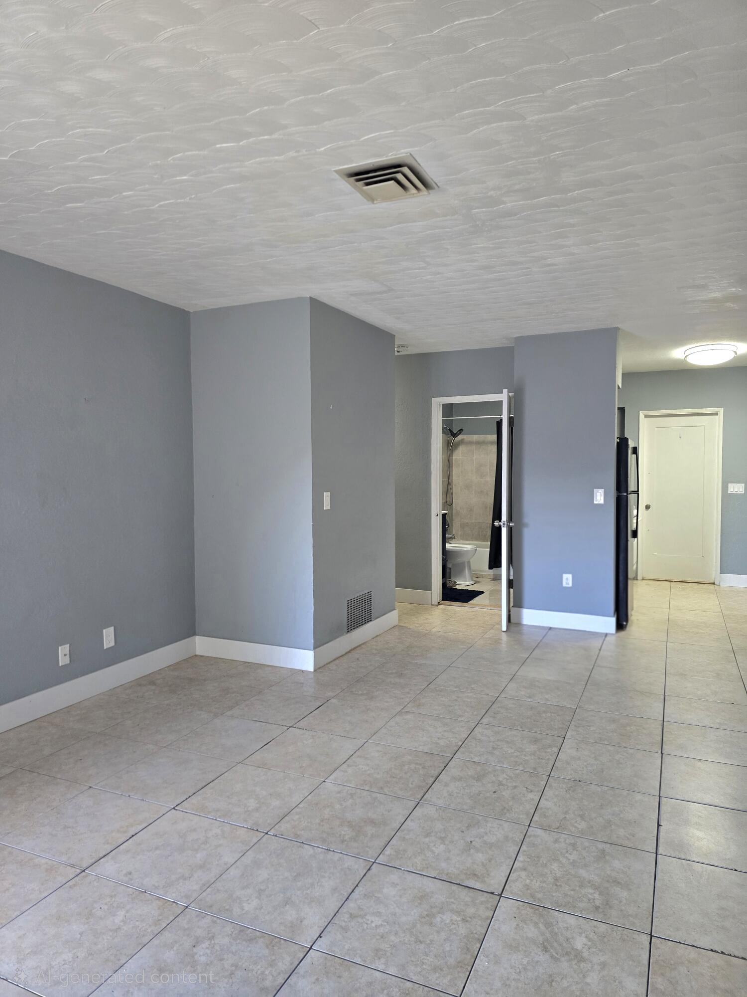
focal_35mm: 23
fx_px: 662
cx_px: 374
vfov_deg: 73.9
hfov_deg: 58.9
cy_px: 498
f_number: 1.7
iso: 400
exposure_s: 1/120
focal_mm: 6.3
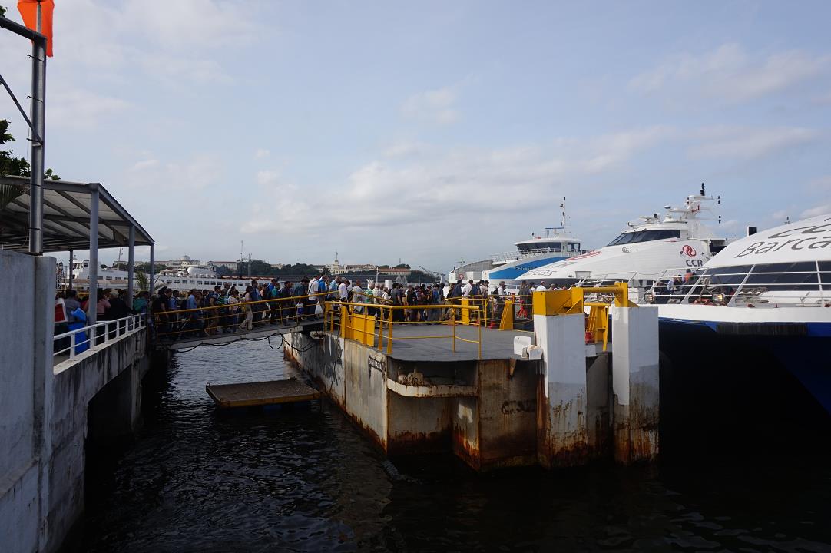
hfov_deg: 73.8
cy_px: 276
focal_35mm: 24
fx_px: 554
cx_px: 416
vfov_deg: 53.1
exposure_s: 1/125
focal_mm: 16
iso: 100
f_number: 14
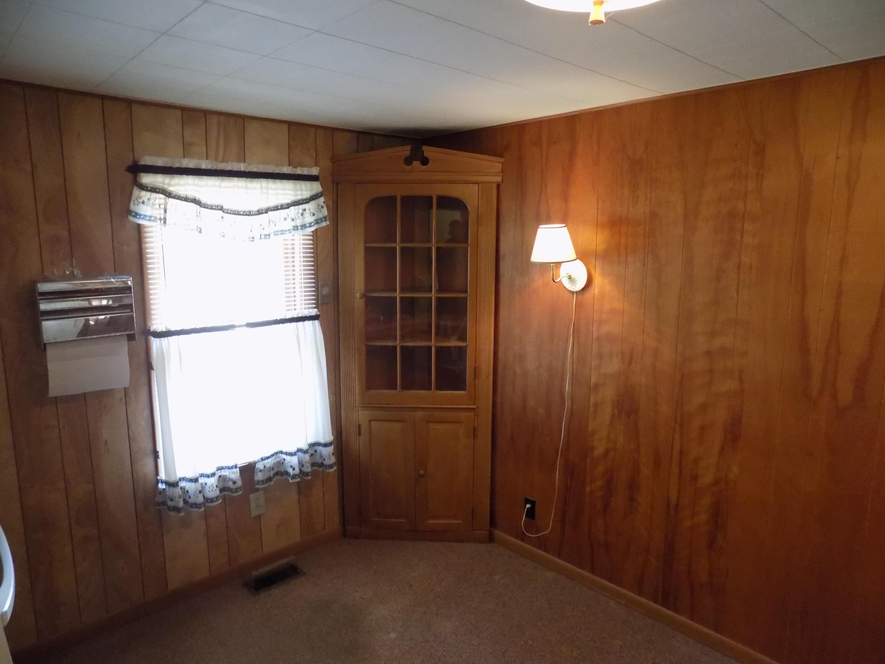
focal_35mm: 23
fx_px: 588
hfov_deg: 73.9
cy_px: 332
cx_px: 442
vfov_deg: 58.9
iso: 400
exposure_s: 1/25
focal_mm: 4
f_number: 3.1
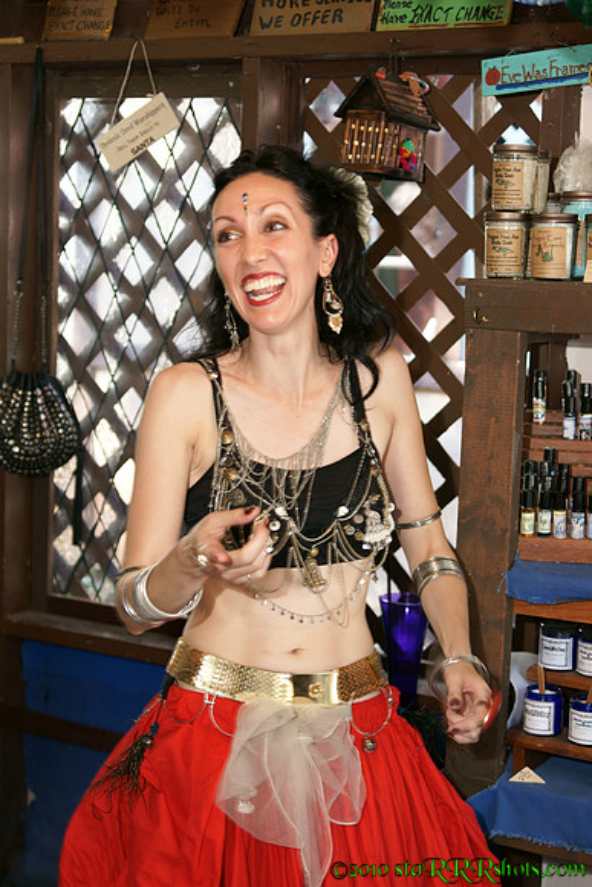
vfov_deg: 29.9
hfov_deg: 20.2
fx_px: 1664
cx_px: 296
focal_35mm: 68
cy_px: 444
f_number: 2.8
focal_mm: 45
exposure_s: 1/60
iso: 100
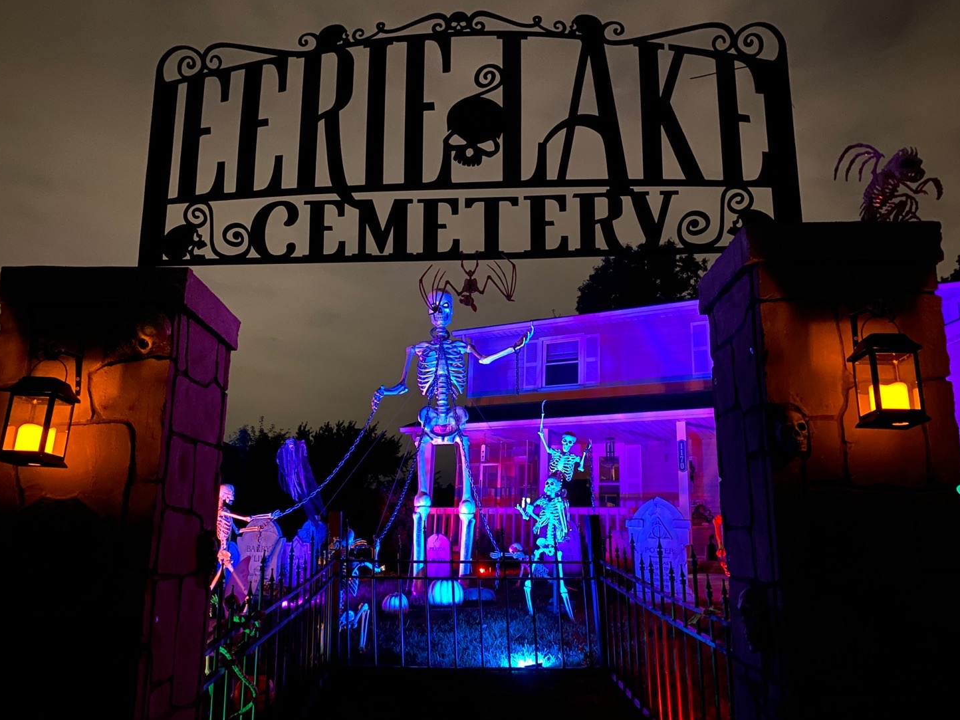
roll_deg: -2.5
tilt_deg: +15.5
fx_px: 749
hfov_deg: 65.3
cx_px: 479
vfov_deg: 51.4
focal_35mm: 27
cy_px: 357
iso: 500
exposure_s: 1/4
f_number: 1.8
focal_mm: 4.25
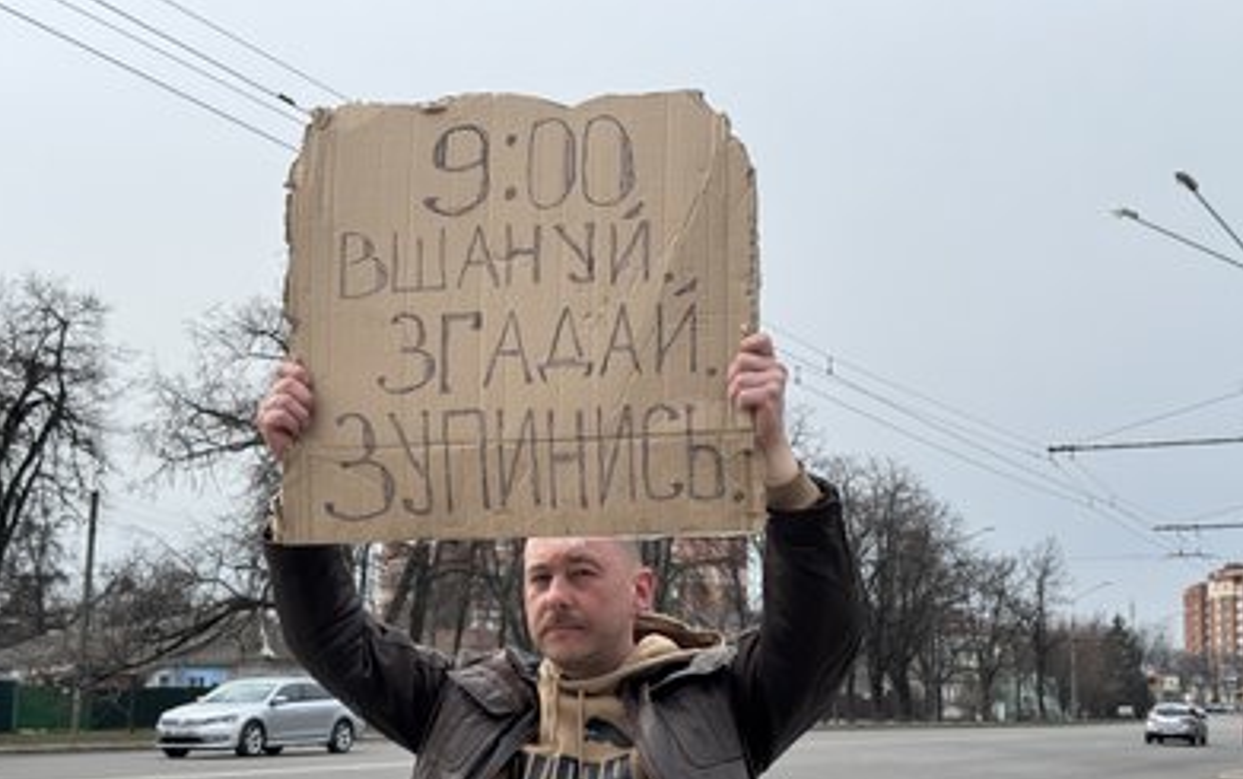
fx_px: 1763
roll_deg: -0.9
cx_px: 614
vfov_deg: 24.9
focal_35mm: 52
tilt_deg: +5.9
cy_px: 467
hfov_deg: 38.8
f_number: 1.78
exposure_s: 1/1724
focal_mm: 6.76
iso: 64
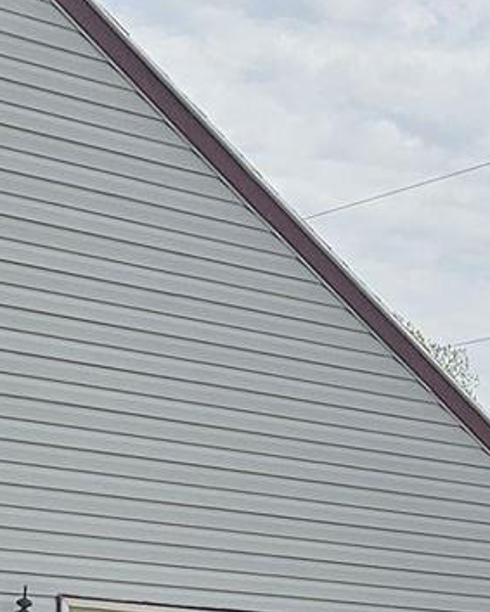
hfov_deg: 10.4
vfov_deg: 12.7
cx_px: 632
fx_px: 2648
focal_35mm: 146
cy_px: 861
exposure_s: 1/5061
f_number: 1.8
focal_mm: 5.4
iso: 25
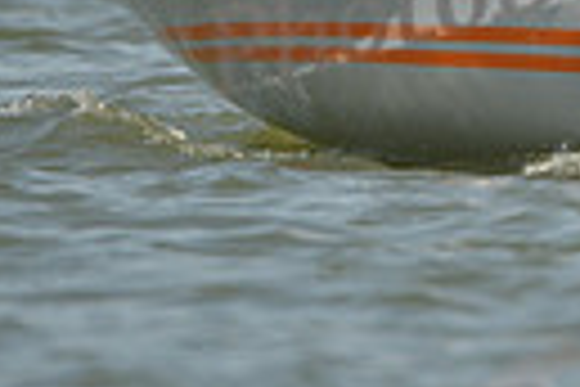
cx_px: 1075
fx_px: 28982
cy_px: -317
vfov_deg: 0.8
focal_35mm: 1799
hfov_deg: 1.1
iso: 200
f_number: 5.6
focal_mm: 400
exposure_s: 1/1250
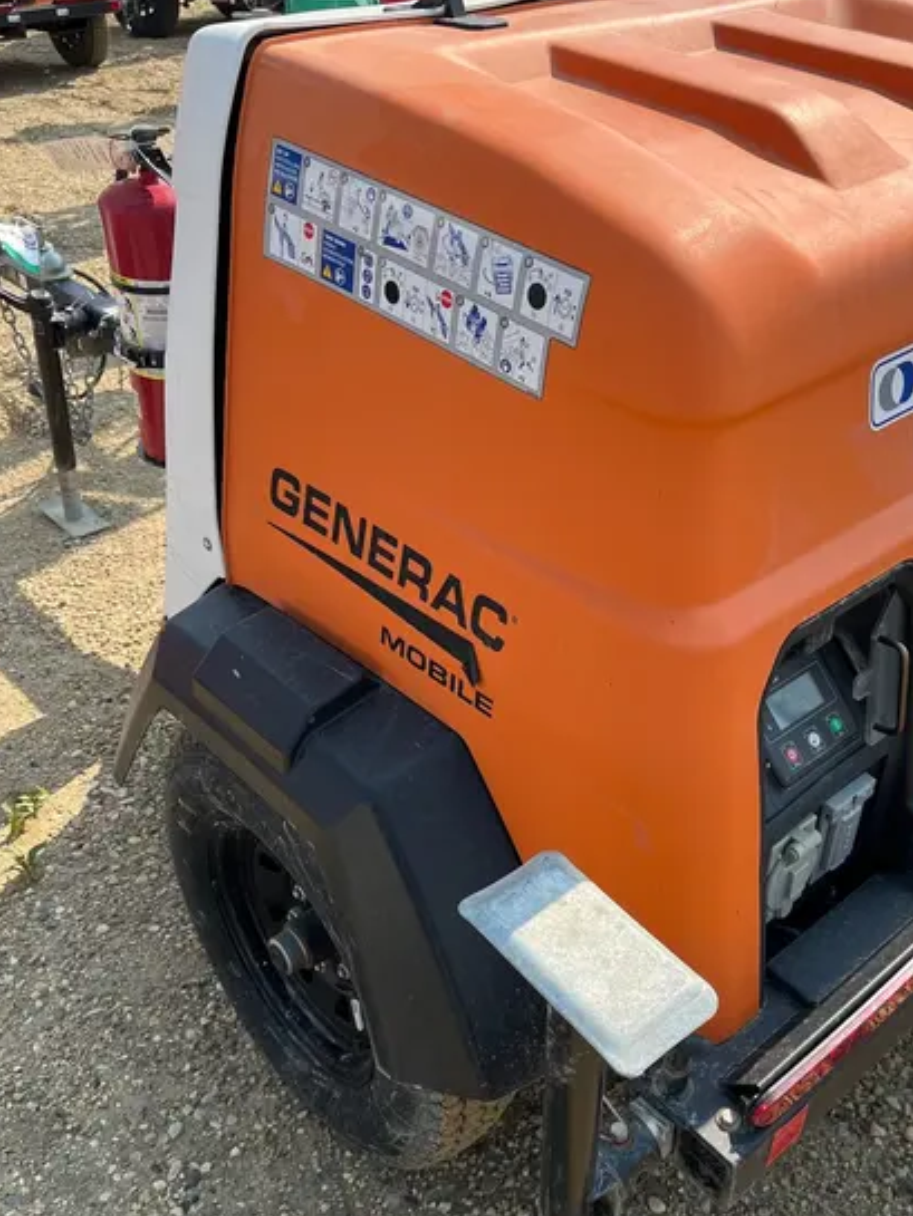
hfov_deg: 40.5
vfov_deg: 52.6
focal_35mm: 35
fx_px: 1230
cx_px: 547
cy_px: 630
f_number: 1.6
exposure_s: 1/1862
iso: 50
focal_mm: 5.1
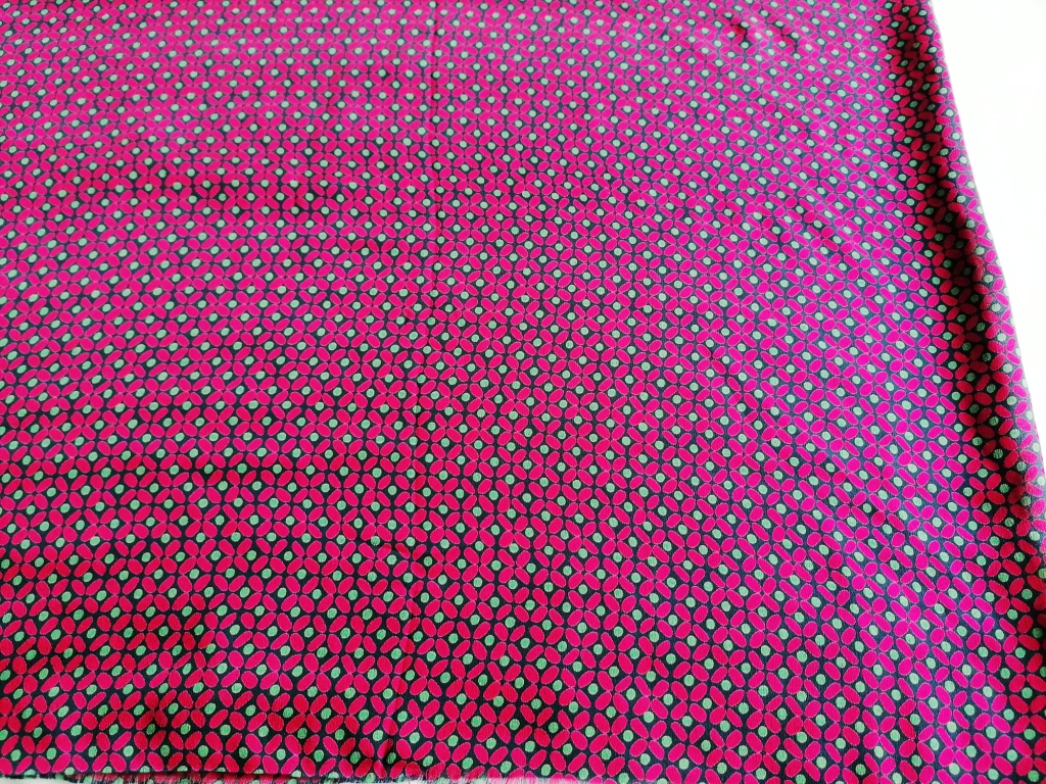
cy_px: 392
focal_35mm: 27
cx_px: 523
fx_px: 816
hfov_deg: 65.3
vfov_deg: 51.4
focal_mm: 4.75
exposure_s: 1/100
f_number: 1.8
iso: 200
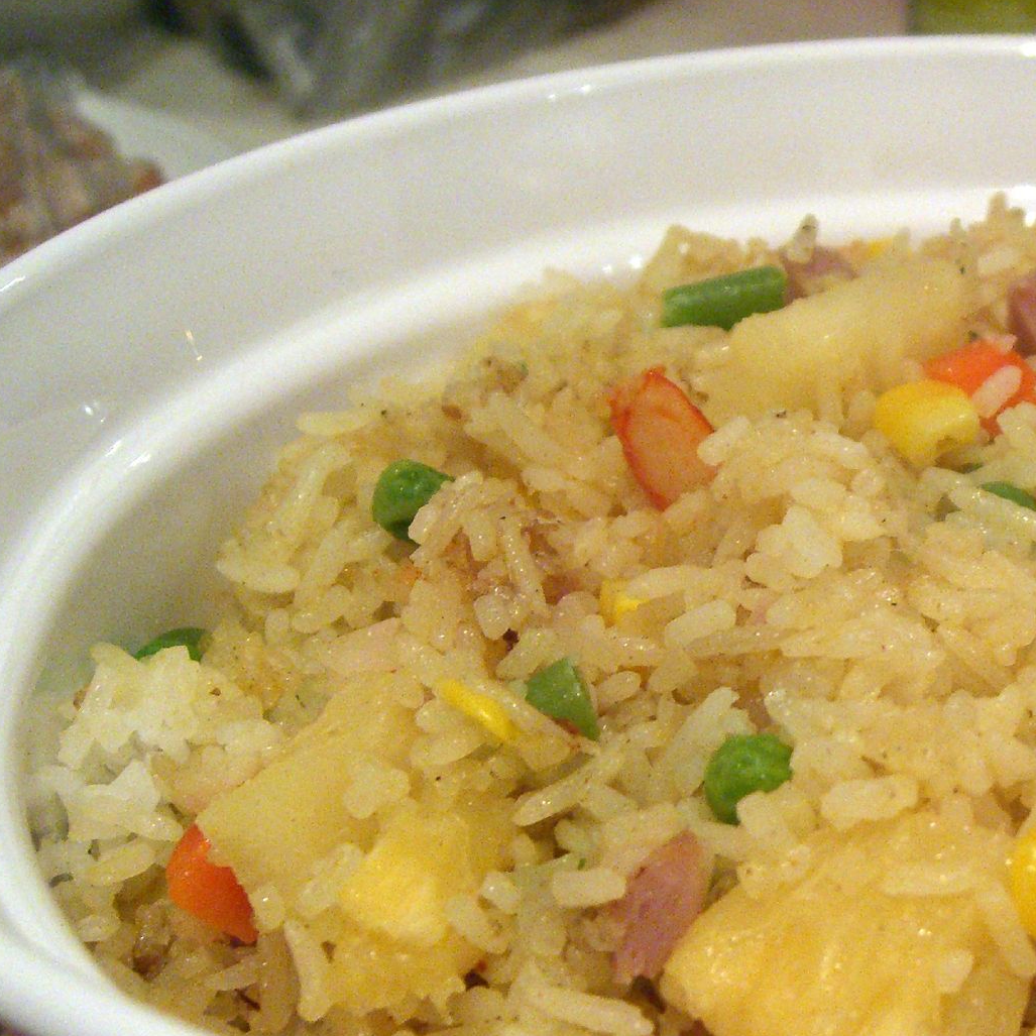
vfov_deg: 25.6
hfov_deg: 24.7
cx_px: 1005
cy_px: 651
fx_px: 2269
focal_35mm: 67
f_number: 2.8
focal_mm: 7.9
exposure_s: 1/10
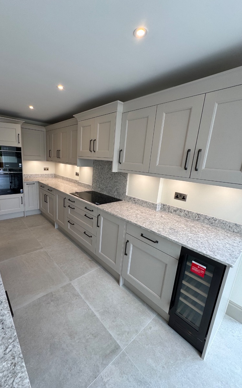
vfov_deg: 101.5
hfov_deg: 74.1
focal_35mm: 15
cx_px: 99
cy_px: 195
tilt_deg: -12.1
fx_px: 158
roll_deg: -3.0
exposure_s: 1/99
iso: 64
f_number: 2.2
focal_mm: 2.22
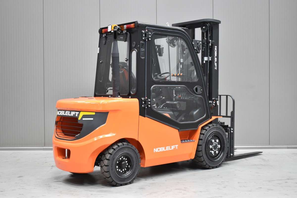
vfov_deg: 26.5
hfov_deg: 38.9
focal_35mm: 51
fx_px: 421
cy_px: 99
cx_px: 148
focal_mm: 34
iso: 1250
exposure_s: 1/30
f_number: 4.5
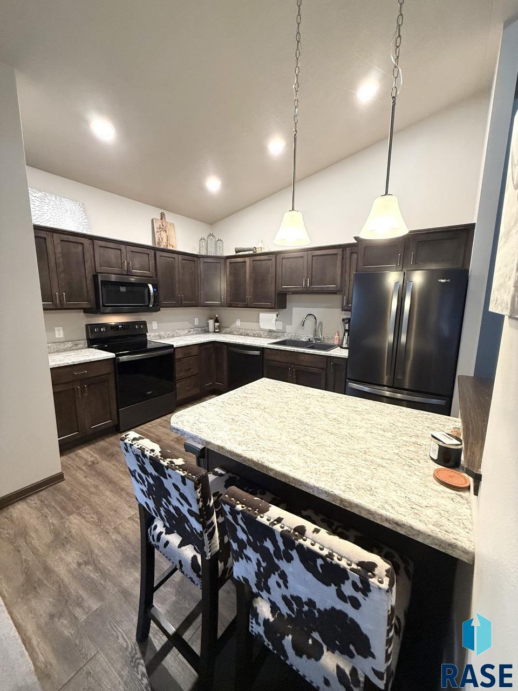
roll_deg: -1.0
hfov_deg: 85.7
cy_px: 346
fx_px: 279
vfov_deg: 102.1
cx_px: 259
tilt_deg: -8.8
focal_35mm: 14
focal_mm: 2.22
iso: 400
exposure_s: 1/60
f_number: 2.2
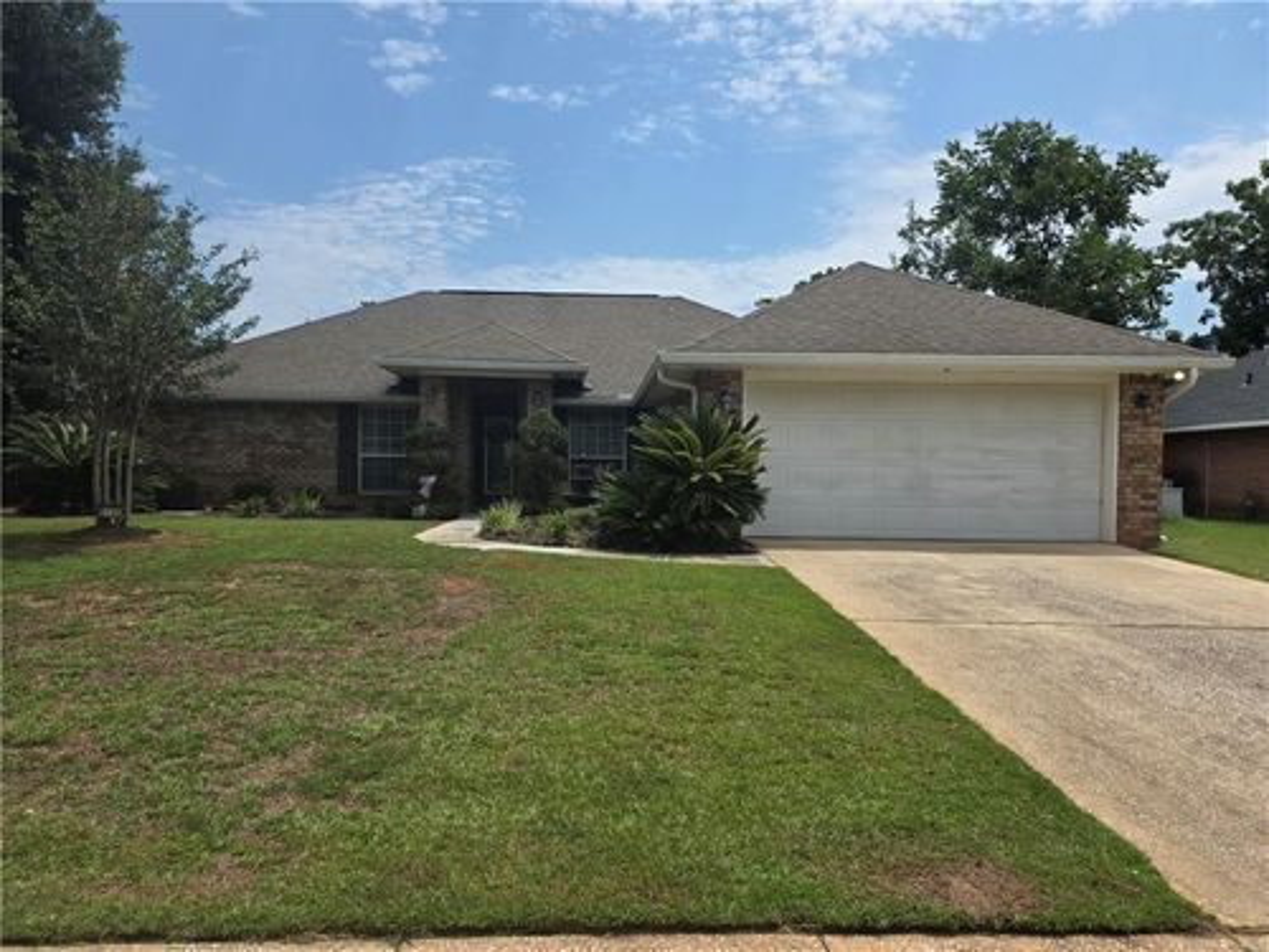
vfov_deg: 58.9
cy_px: 476
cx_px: 634
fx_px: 843
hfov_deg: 73.9
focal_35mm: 23
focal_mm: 6.25
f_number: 1.7
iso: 64
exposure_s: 1/7944
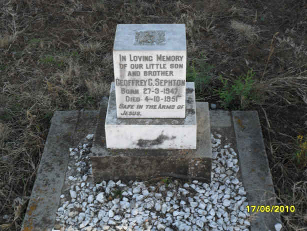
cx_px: 154
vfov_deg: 23.3
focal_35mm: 63
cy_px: 116
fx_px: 559
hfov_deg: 30.7
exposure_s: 1/60
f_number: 5.6
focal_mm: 11.2
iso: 100
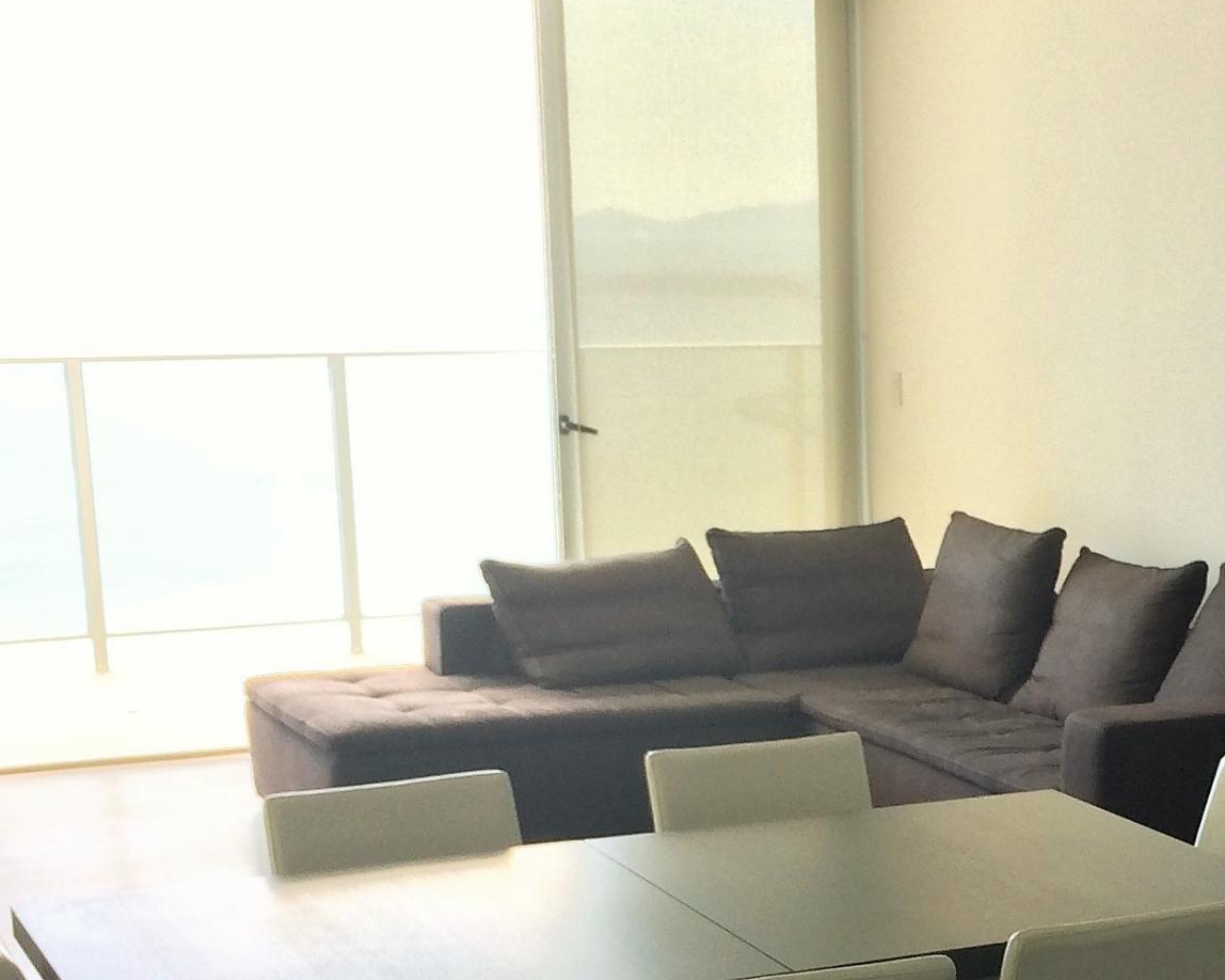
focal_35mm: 74
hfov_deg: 25.0
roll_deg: -0.8
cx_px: 1103
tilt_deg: -15.0
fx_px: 2682
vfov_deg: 20.2
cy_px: 918
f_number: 2.2
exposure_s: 1/30
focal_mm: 4.15
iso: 40
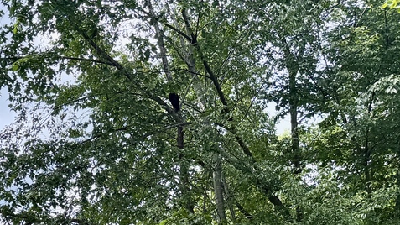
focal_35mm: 79
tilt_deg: +4.3
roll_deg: +1.1
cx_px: -33
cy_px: 415
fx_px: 838
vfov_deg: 13.6
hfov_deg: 25.1
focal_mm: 6.76
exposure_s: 1/1230
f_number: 1.78
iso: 100
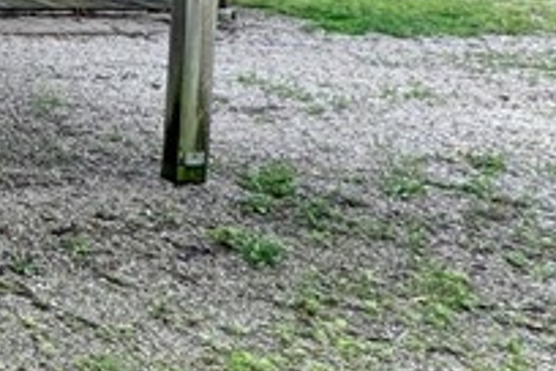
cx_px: -651
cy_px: -164
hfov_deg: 16.9
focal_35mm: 73
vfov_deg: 17.1
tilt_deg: -5.3
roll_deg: +0.4
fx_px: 1127
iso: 40
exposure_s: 1/99
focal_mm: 2.22
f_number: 2.2
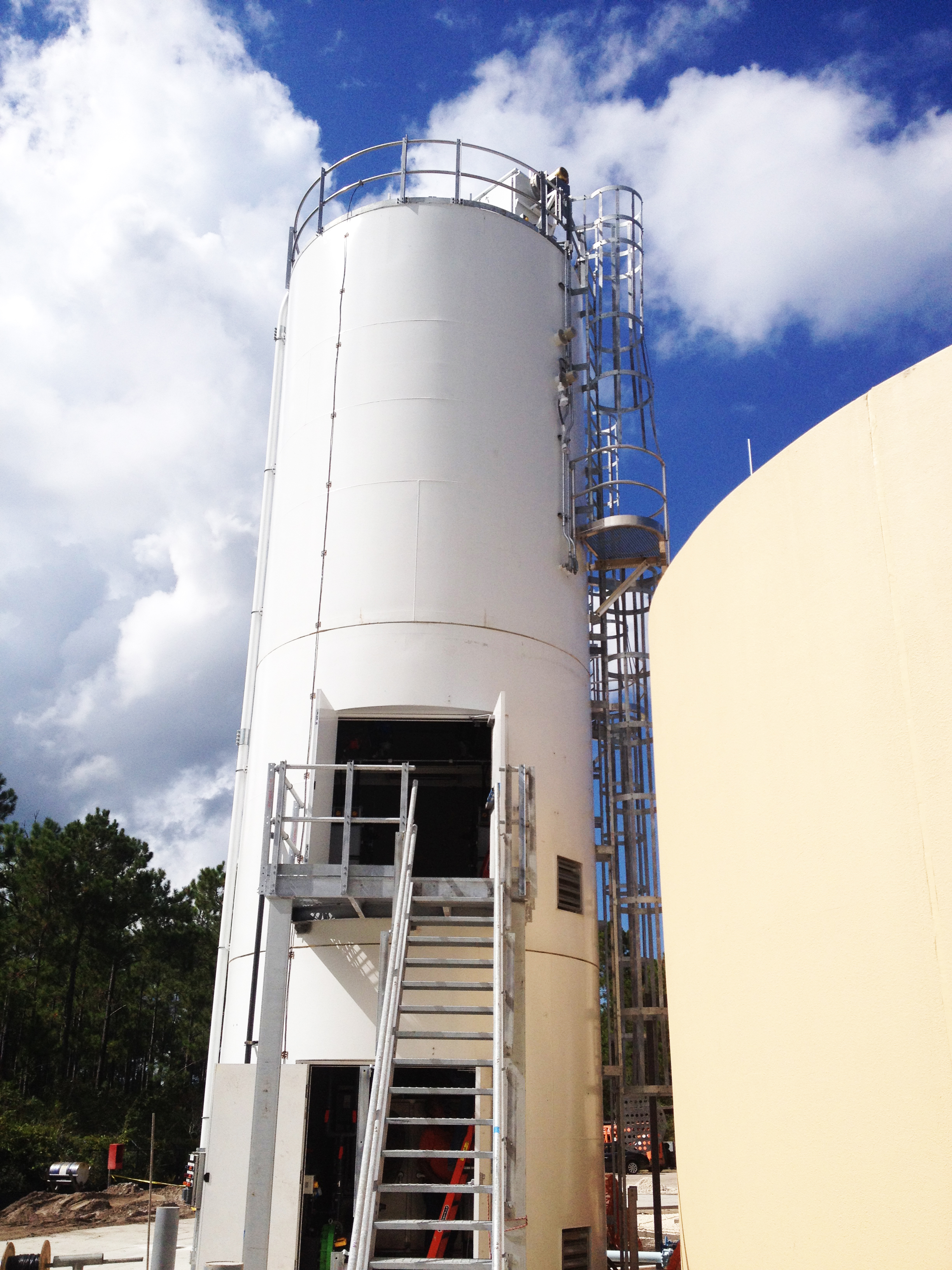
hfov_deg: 40.7
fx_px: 1283
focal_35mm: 35
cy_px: 635
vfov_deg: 52.6
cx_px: 476
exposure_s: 1/3953
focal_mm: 4.28
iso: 50
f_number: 2.4
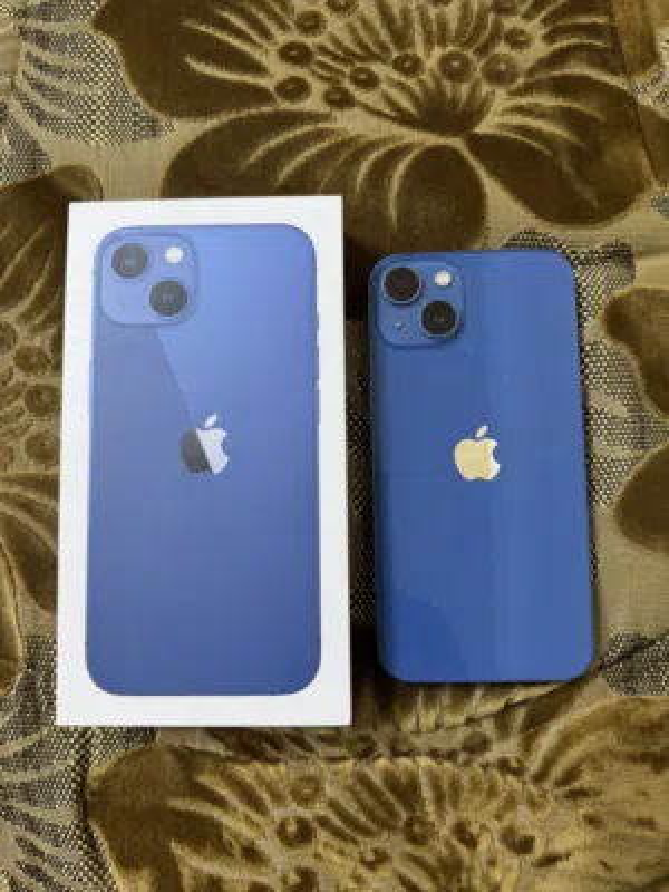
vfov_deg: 71.6
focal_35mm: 24
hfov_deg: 56.8
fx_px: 618
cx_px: 334
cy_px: 446
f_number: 1.78
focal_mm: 6.76
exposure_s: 1/50
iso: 500
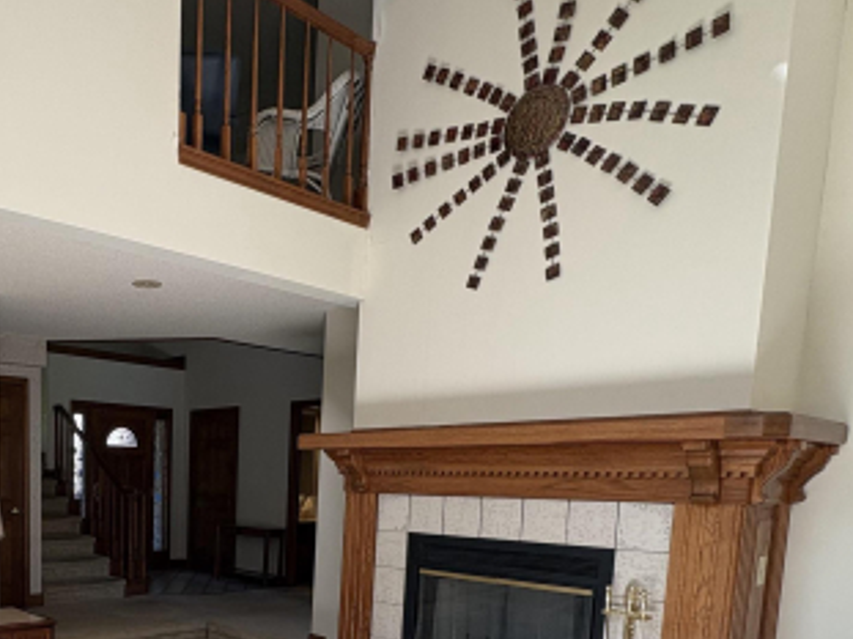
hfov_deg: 55.5
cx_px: 163
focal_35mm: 30
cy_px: 565
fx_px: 739
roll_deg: -0.5
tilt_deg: -6.6
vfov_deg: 43.1
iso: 160
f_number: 2.2
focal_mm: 2.22
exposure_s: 1/120
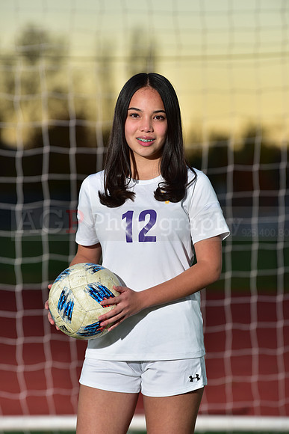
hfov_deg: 6.9
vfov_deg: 10.3
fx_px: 2407
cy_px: 217
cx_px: 144
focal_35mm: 200
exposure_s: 1/200
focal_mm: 200
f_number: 4.5
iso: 250
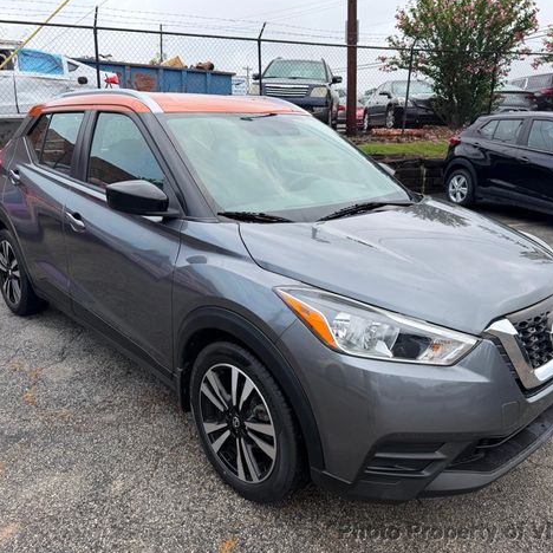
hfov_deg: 55.6
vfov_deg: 55.6
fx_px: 524
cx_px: 282
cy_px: 273
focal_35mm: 29
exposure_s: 1/1139
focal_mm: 6.76
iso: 80
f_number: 1.78
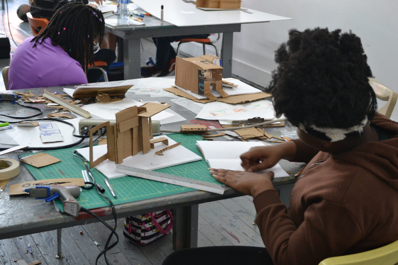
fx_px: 630
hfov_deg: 35.1
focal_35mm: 57
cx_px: 199
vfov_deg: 23.8
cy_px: 132
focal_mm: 38
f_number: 5
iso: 1000
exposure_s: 1/60
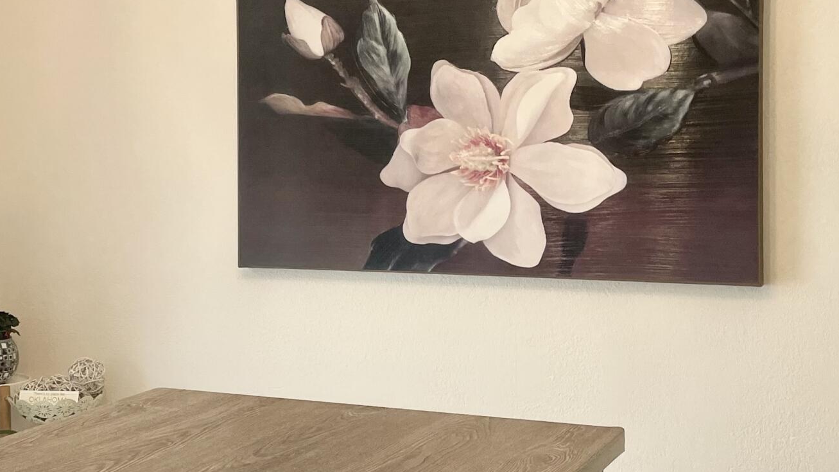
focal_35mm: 65
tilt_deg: -1.7
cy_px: 214
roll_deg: +1.1
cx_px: 168
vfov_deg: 18.5
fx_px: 1446
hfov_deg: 31.5
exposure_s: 1/120
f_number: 1.6
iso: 64
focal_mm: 4.2
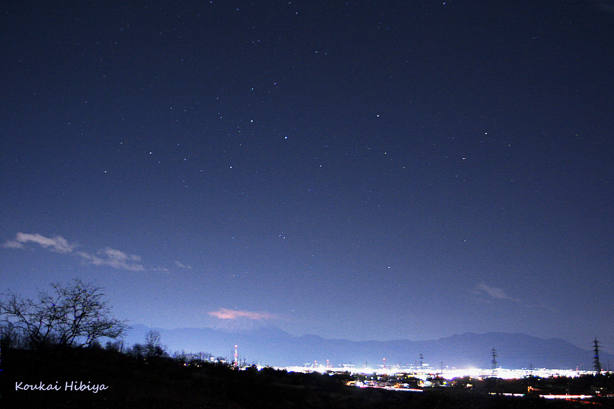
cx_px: 307
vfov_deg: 36.9
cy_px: 204
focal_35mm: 36
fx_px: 614
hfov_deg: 53.1
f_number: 4
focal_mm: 24
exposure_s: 15
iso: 1600
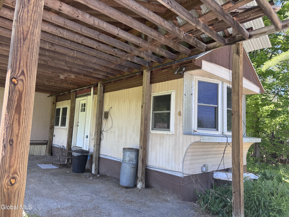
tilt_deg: +6.3
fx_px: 200
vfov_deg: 56.8
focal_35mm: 24
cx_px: 144
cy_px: 108
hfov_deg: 71.6
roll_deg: -2.7
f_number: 1.78
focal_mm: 6.76
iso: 80
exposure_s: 1/514
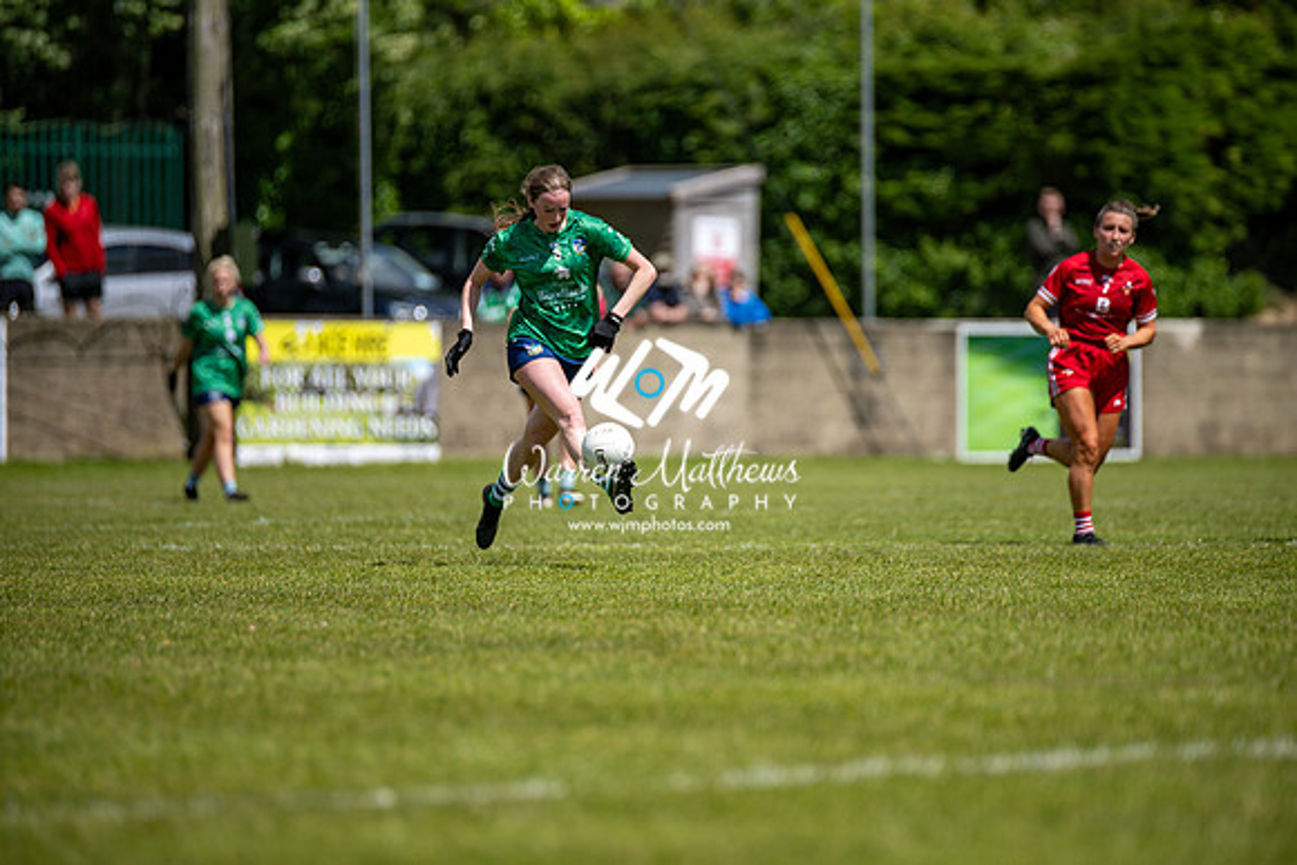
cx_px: 648
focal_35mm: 300
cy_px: 432
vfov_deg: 4.6
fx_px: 10810
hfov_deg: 6.9
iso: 140
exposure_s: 1/6400
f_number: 2.8
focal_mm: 300
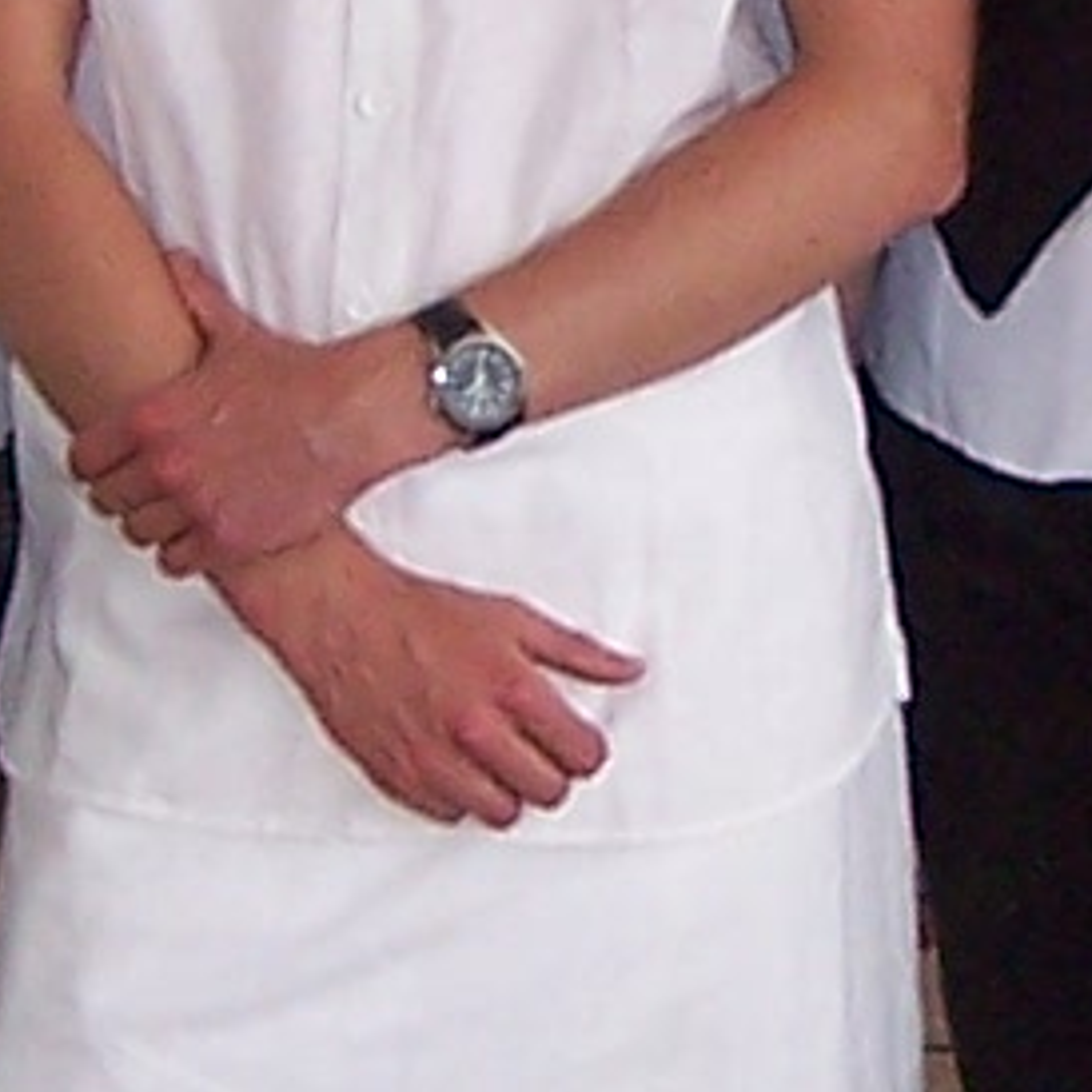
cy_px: 375
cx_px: 773
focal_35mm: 245
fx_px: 8744
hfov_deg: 7.1
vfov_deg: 7.1
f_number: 2.8
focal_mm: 5.5
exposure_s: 1/60
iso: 140
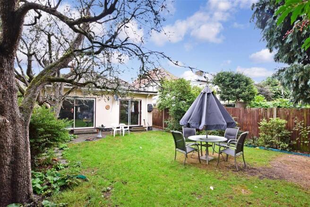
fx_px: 129
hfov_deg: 100.4
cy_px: 104
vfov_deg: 77.3
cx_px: 155
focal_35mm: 15
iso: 400
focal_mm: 10
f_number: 5.6
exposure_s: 1/125
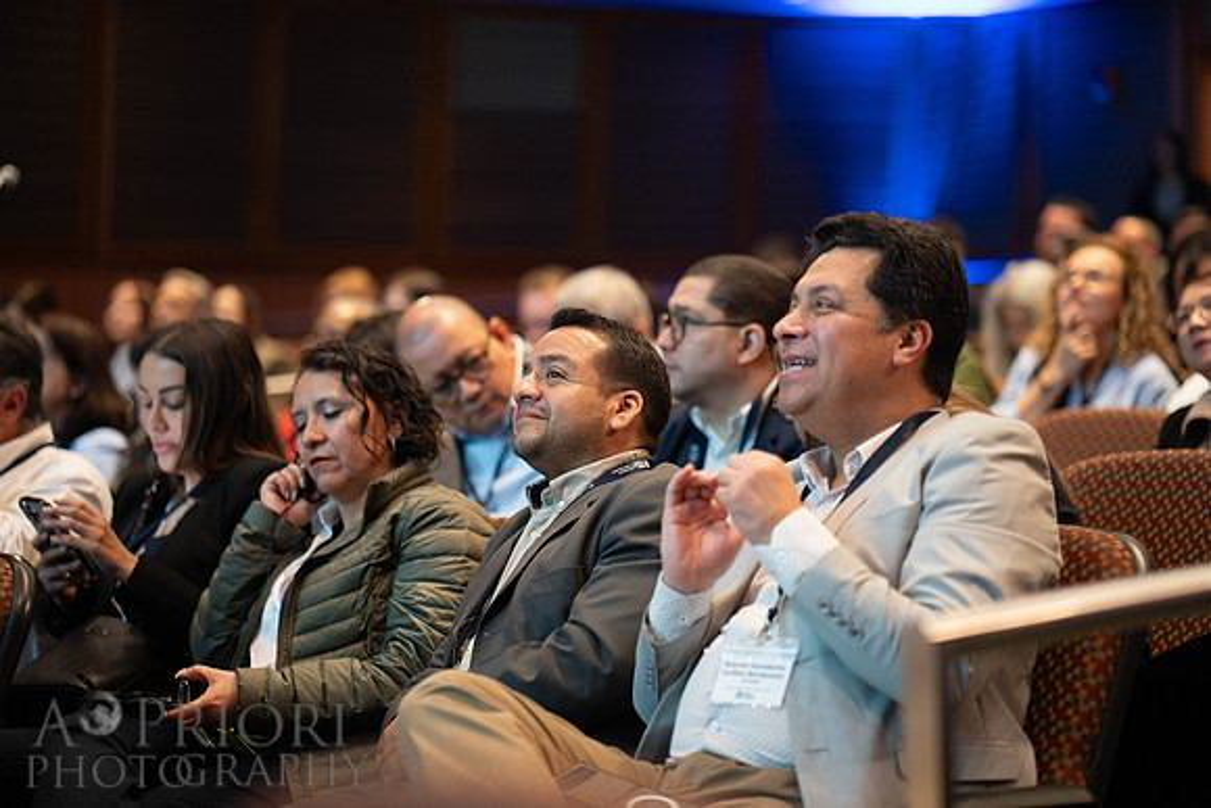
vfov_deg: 16.1
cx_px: 606
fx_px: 2860
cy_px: 404
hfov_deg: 23.9
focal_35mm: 85
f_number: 1.8
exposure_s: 1/80
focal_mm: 85
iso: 3200
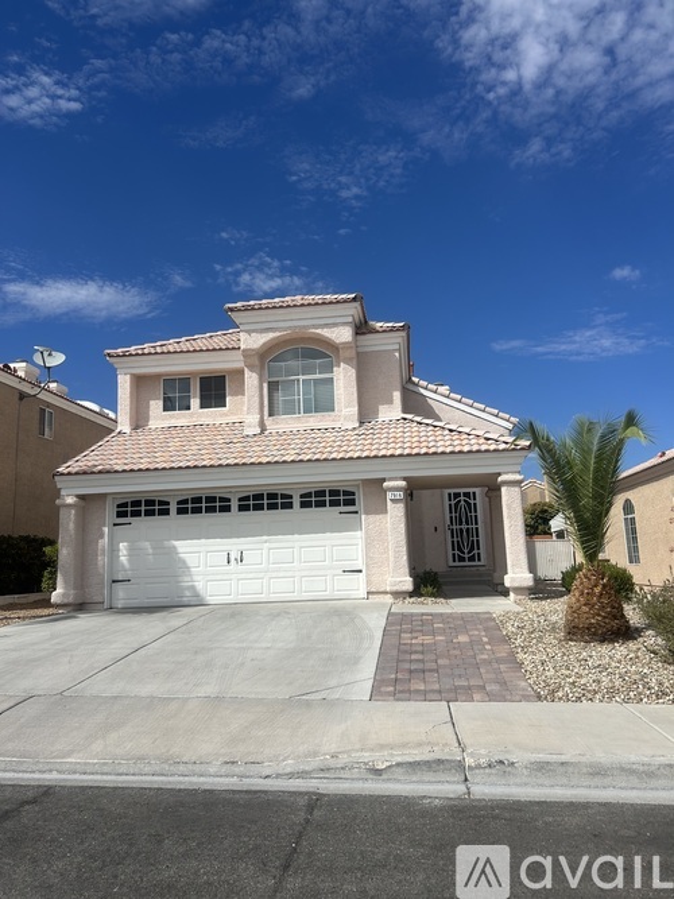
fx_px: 675
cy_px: 450
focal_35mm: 26
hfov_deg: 53.0
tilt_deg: +9.3
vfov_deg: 67.3
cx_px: 337
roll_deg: +3.0
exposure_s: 1/9434
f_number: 1.5
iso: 50
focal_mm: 5.7
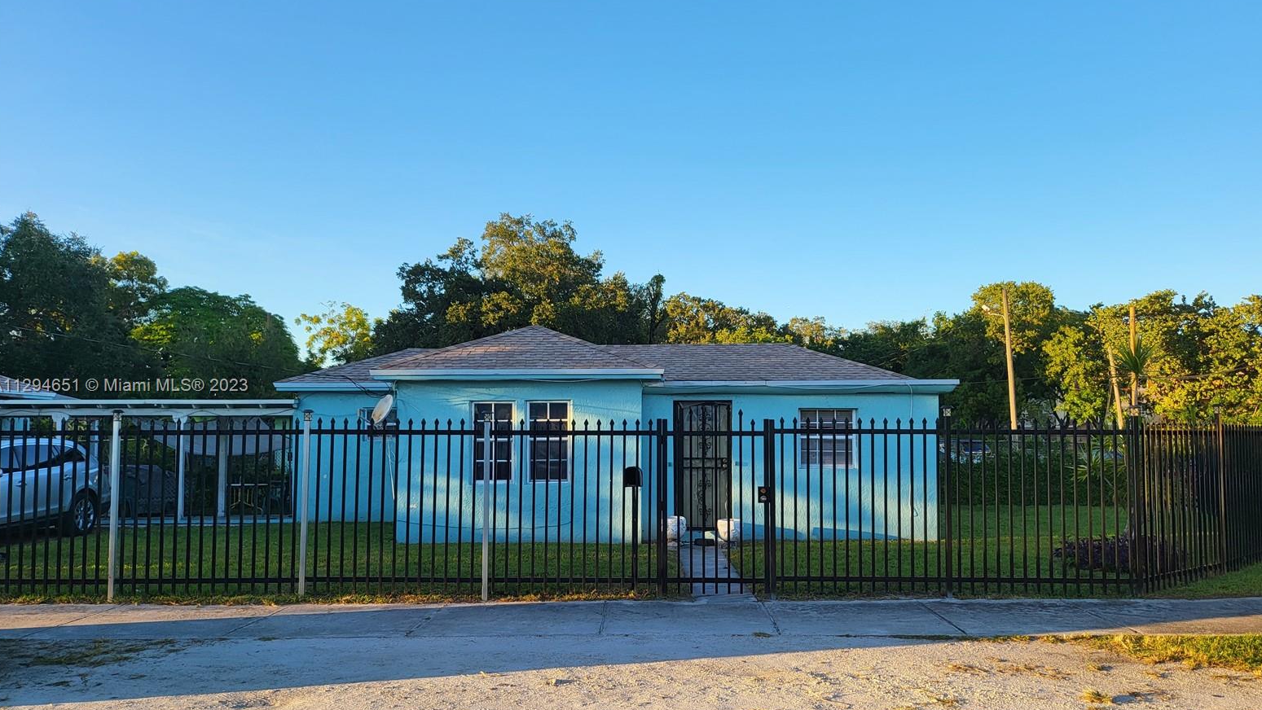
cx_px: 640
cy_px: 387
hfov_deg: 69.8
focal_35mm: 27
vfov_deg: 42.9
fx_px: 904
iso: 40
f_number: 1.8
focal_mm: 5
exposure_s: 1/655
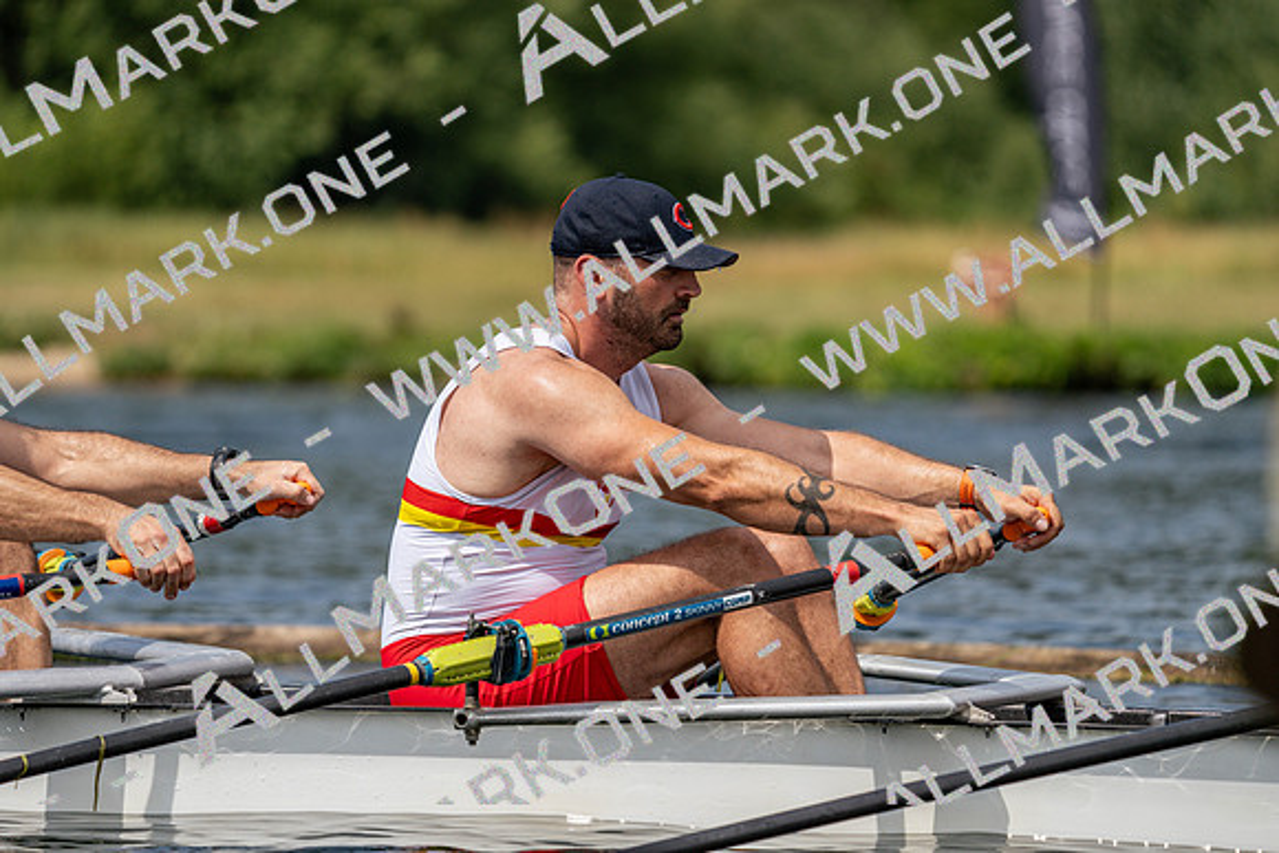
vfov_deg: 3.8
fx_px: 12757
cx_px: 640
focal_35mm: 359
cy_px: 426
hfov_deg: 5.7
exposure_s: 1/1600
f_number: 6.3
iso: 200
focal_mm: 359
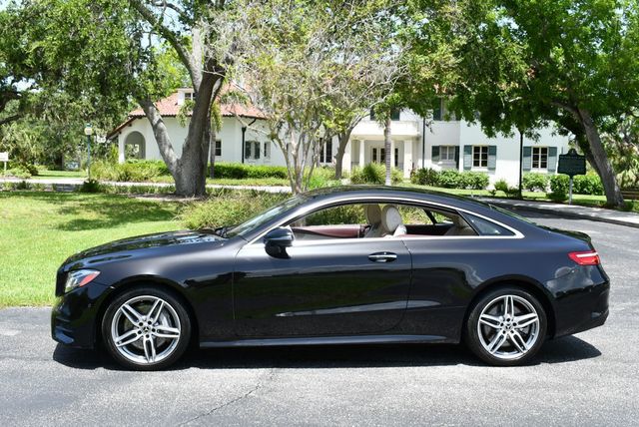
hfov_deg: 44.5
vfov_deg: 30.6
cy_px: 214
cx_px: 320
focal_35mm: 44
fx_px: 782
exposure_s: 1/250
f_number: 7.1
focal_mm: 22
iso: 200
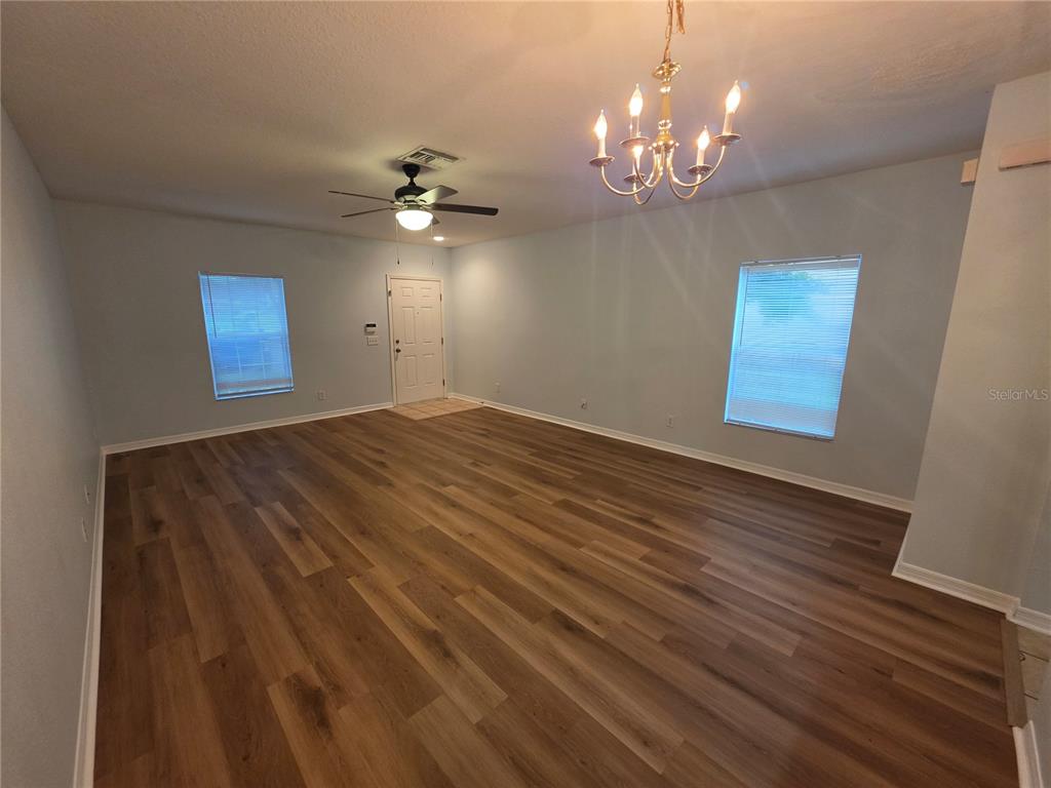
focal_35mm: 13
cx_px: 526
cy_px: 394
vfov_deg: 89.9
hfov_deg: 106.2
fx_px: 395
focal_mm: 2.2
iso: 200
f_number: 1.9
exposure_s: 1/60
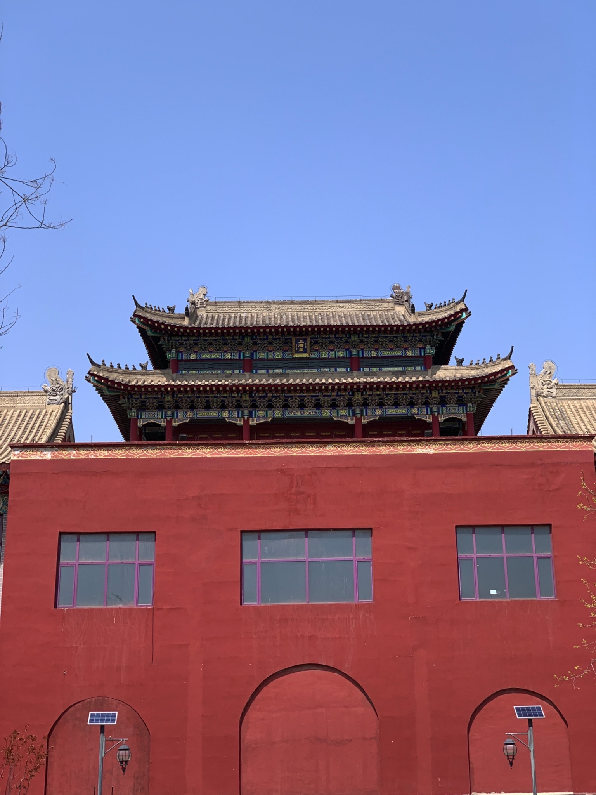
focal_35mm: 52
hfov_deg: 28.0
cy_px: 398
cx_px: 298
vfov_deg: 36.8
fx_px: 1194
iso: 16
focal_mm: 6
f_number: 2.4
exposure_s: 1/999
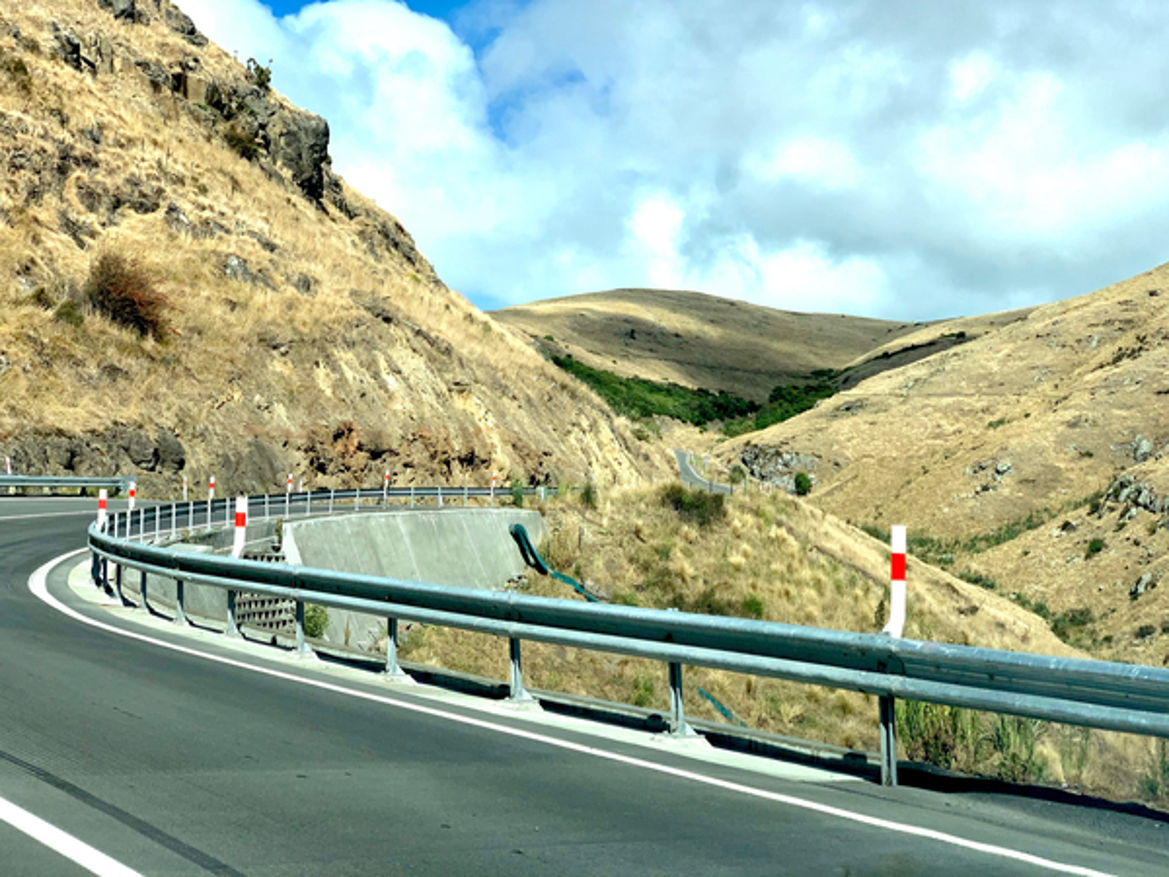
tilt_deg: +2.5
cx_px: 584
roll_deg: -2.0
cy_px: 438
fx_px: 1756
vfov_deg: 28.0
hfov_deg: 36.8
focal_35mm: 52
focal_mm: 6
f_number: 2.4
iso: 16
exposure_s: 1/1295
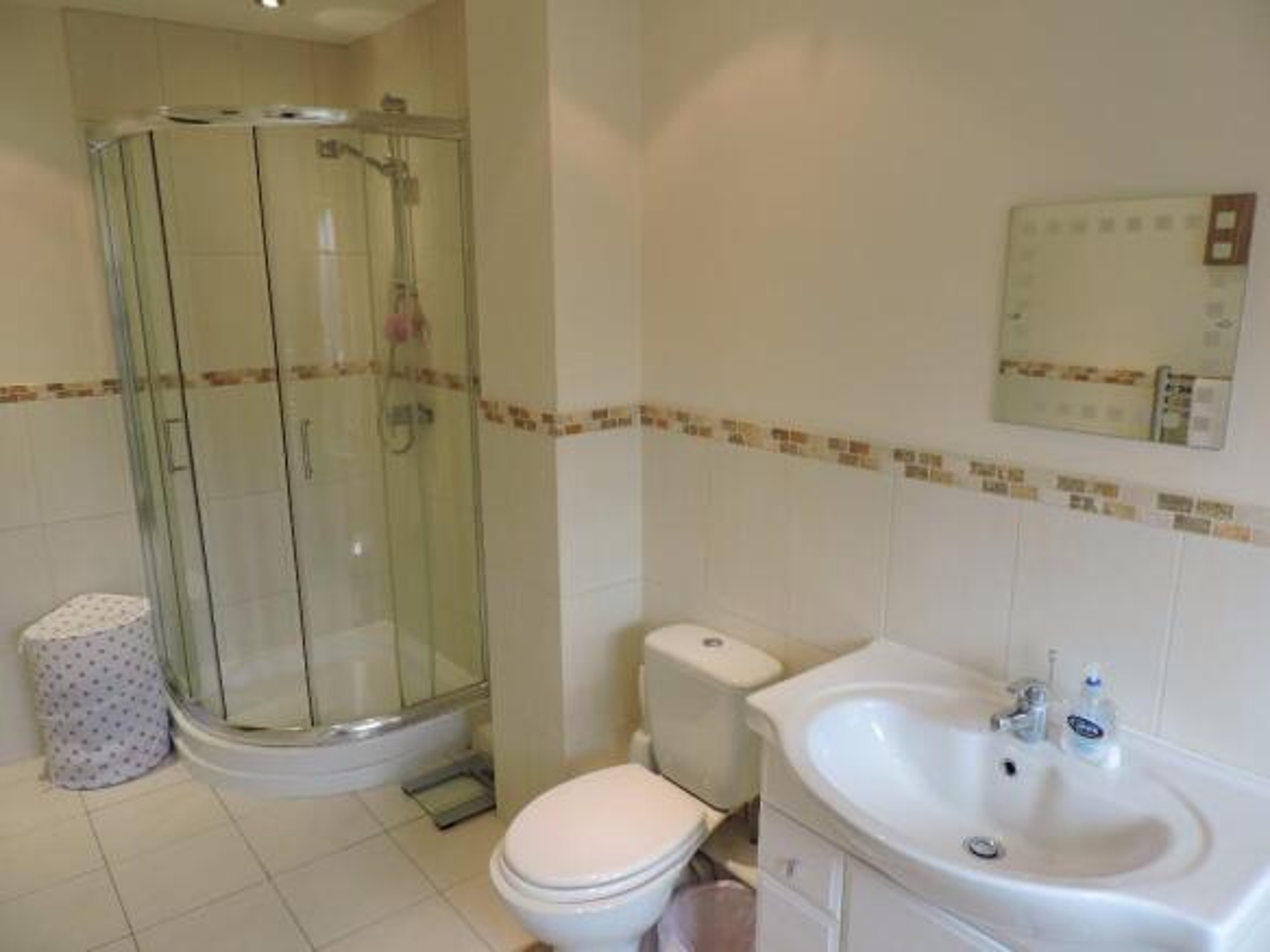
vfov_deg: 56.8
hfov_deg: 71.6
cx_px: 635
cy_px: 476
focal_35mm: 24
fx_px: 880
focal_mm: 4.3
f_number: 3
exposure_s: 1/30
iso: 100
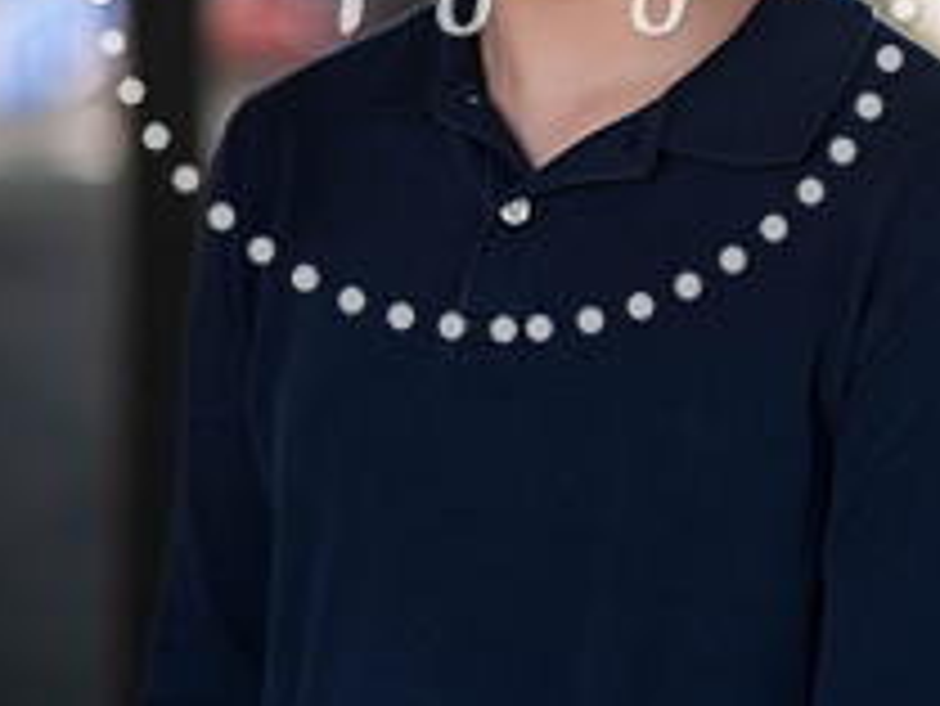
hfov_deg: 11.2
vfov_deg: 8.4
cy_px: 81
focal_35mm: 176
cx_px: 504
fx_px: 4782
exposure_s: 1/320
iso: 200
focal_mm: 85
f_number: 2.5
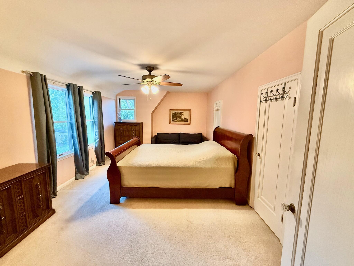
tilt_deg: -6.4
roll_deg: -0.9
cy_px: 133
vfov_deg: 85.7
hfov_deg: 102.1
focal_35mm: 14
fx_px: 143
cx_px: 177
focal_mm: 2.22
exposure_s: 1/60
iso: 500
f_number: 2.2
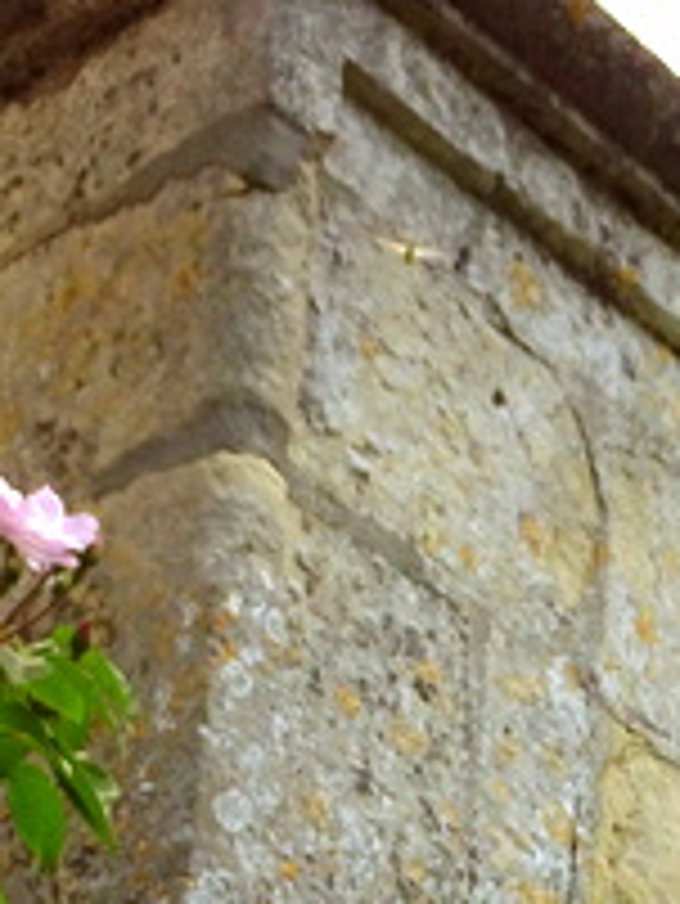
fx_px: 3663
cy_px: 1331
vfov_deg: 13.3
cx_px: 829
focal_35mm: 140
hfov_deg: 10.4
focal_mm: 7.58
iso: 80
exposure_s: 1/400
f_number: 4.5
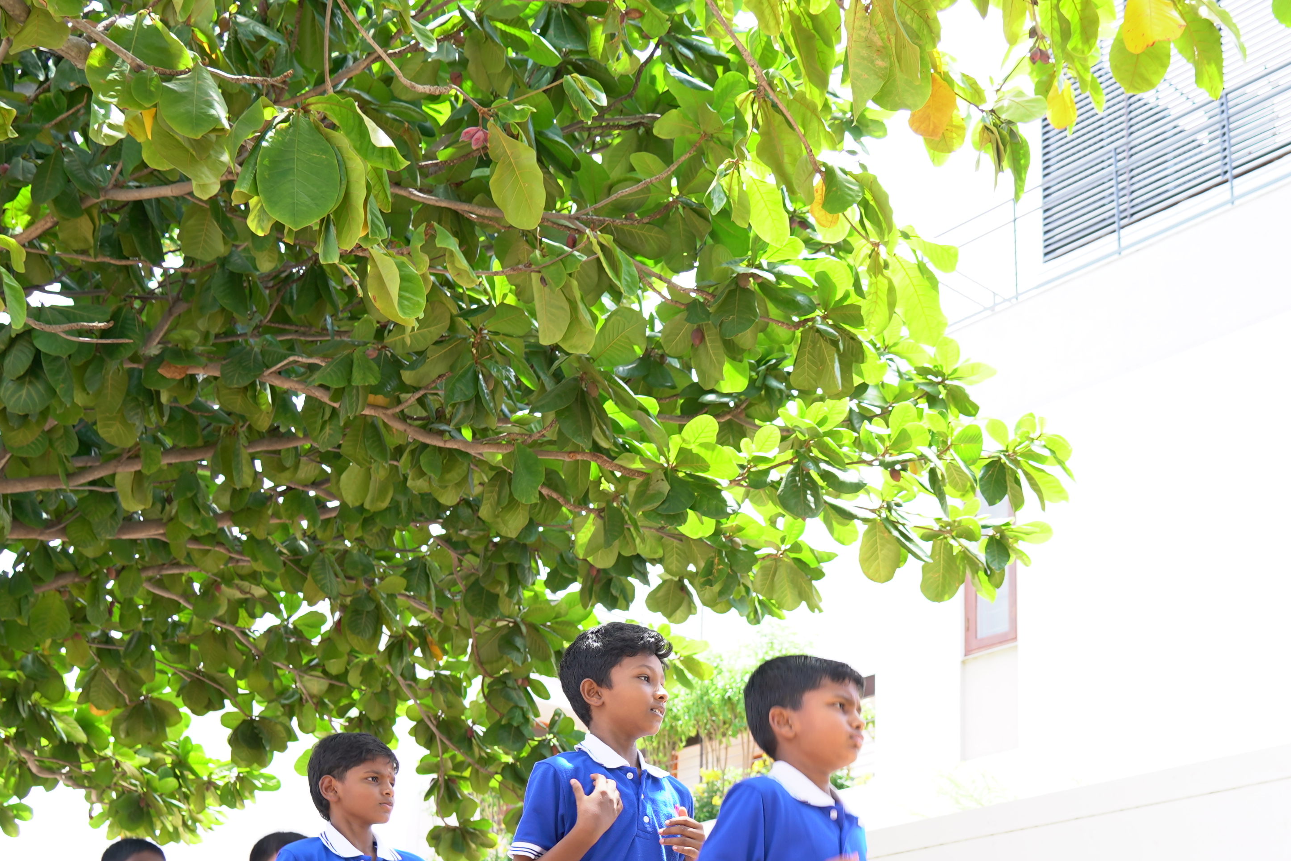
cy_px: 811
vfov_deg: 25.9
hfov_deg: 38.9
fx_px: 1793
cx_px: 914
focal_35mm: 50
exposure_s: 1/125
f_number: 4
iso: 125
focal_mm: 24
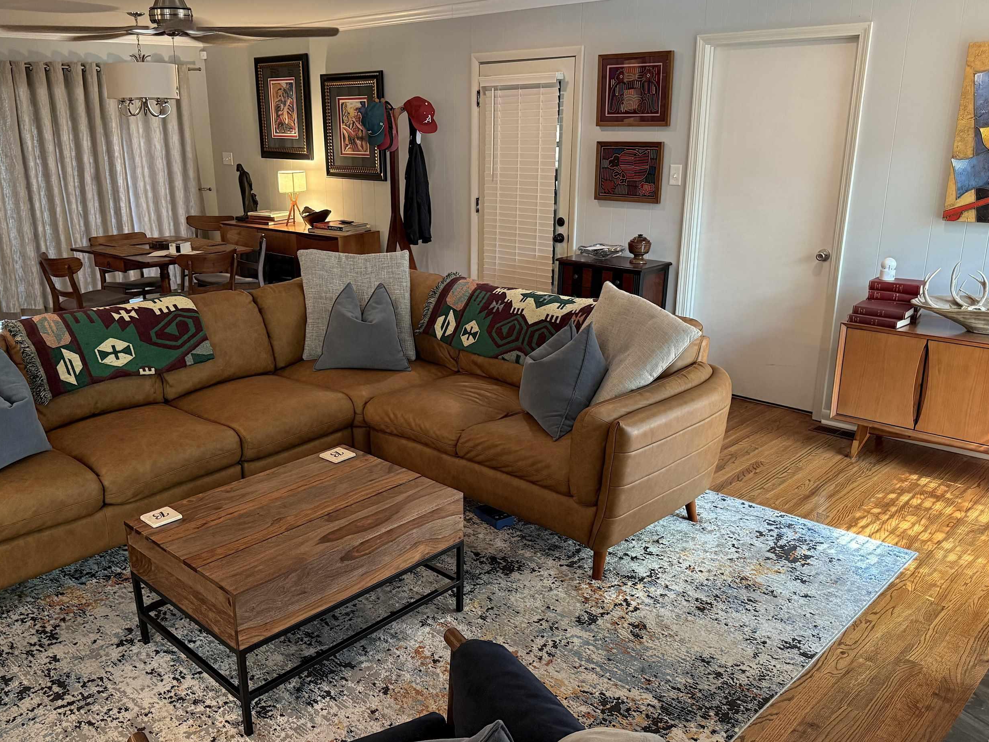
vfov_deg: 46.8
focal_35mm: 30
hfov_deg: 59.6
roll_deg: +0.9
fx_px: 857
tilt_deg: -16.4
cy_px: 377
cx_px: 415
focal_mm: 6.76
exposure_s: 1/60
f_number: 1.78
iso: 400
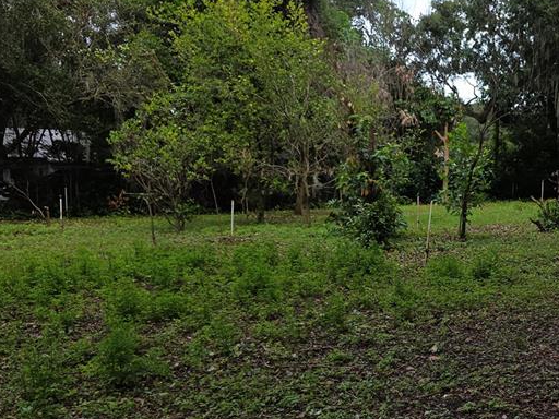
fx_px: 743
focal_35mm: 46
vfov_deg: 31.2
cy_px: 285
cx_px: 466
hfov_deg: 39.2
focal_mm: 6.3
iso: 12
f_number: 1.7
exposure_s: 1/300
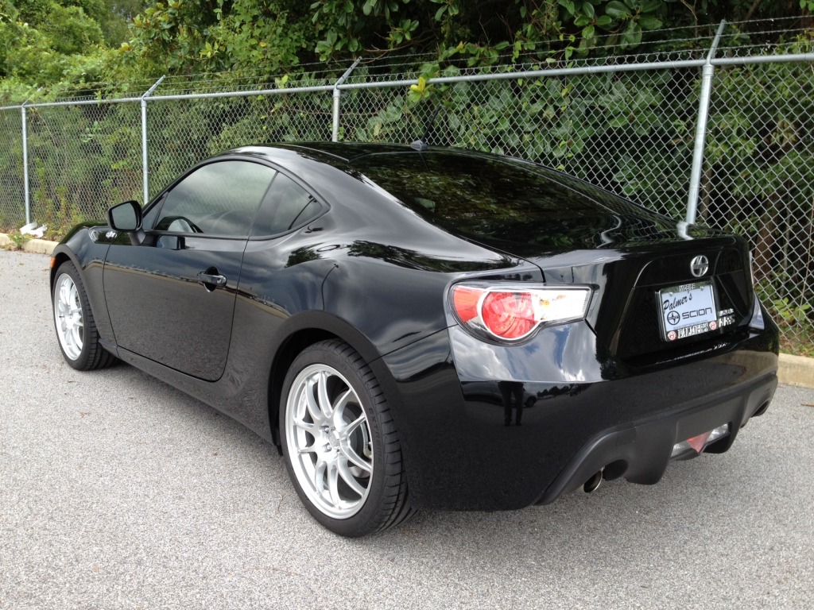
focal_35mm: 35
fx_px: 823
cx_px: 407
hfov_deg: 52.6
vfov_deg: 40.7
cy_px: 305
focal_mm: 4.3
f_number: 2.4
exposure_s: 1/279
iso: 64
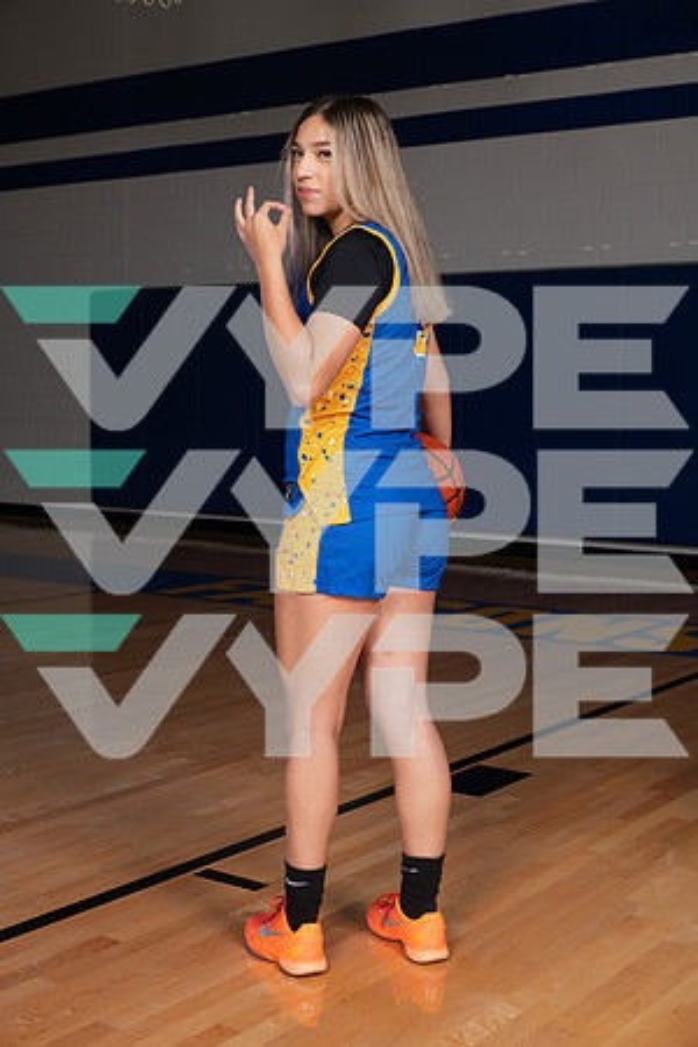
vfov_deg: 39.6
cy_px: 524
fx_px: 1454
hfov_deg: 27.0
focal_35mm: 50
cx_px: 349
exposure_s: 1/320
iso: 500
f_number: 7.1
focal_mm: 50
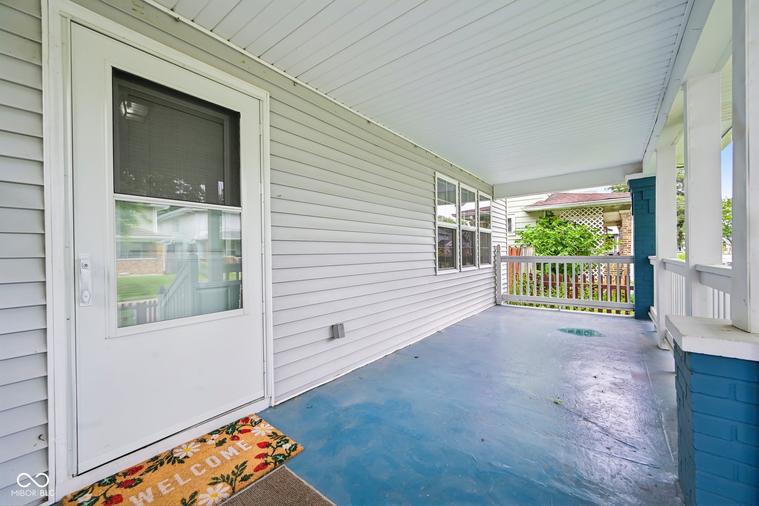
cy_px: 253
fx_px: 295
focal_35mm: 14
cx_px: 380
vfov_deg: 81.2
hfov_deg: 104.3
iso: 110
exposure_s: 1/15
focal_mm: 14
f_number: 8
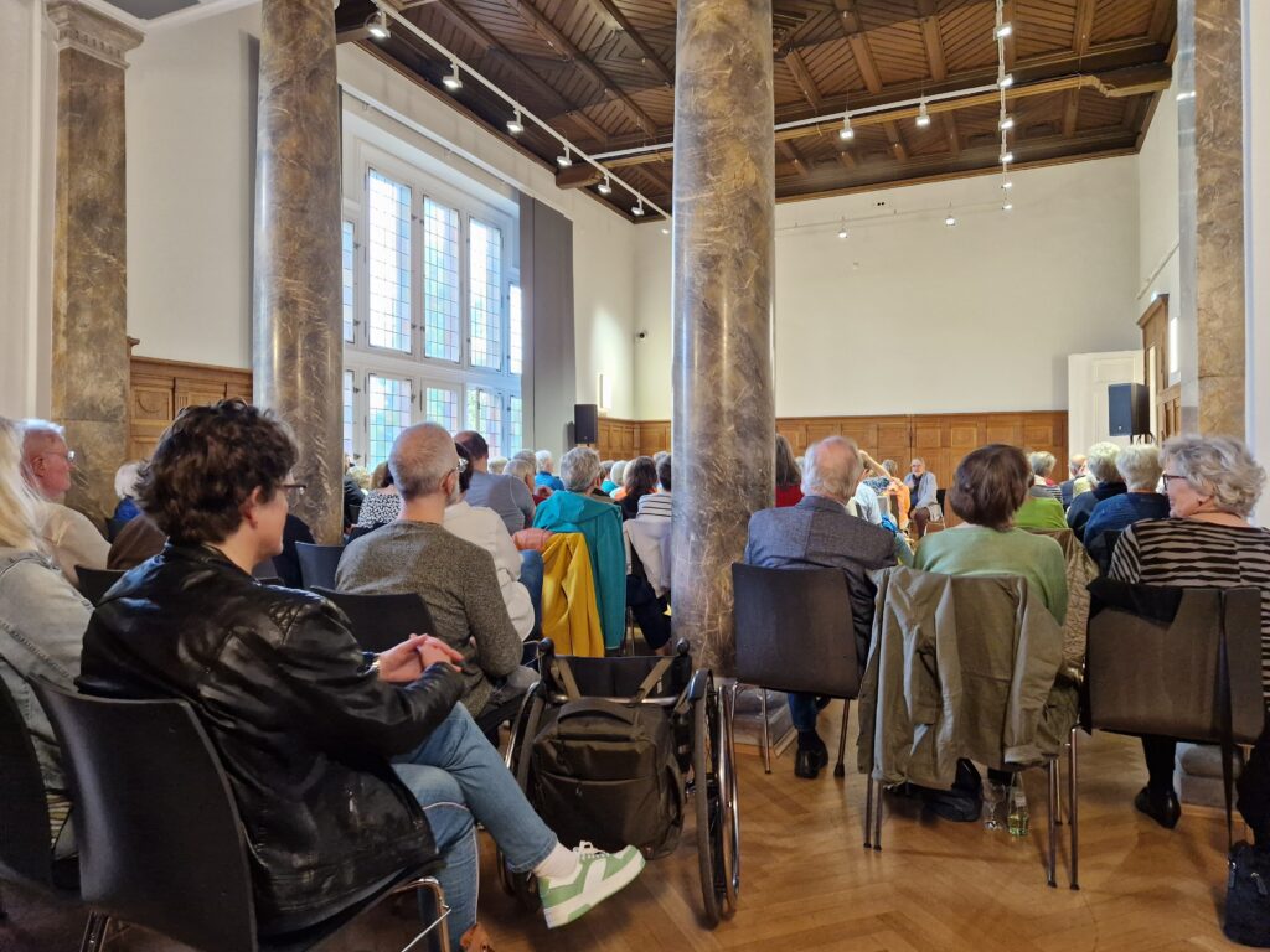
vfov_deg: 58.9
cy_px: 476
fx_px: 844
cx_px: 635
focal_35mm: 23
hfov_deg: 73.9
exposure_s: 1/100
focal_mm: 5.4
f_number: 1.8
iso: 640
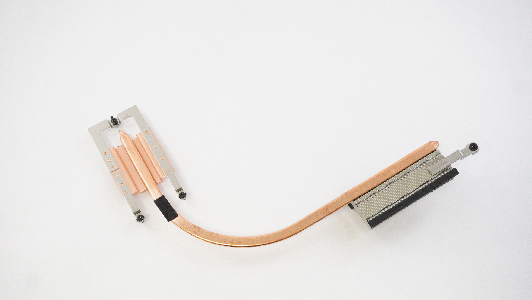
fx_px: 600
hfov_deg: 47.8
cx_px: 266
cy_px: 177
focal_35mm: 43
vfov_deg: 28.0
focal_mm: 27
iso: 5000
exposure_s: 1/320
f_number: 5.6
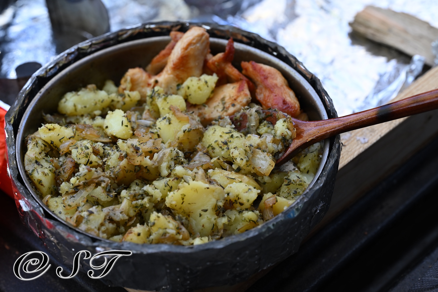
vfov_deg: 13.0
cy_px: 146
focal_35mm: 105
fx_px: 1278
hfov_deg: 19.5
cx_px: 219
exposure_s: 1/200
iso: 800
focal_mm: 105
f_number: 6.3
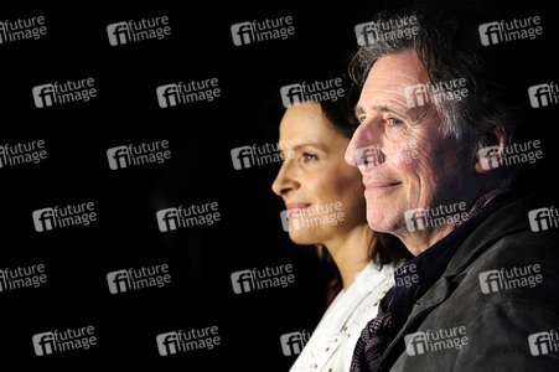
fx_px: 3103
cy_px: 186
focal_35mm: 200
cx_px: 280
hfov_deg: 10.3
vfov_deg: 6.9
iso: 200
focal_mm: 200
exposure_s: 1/60
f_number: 7.1
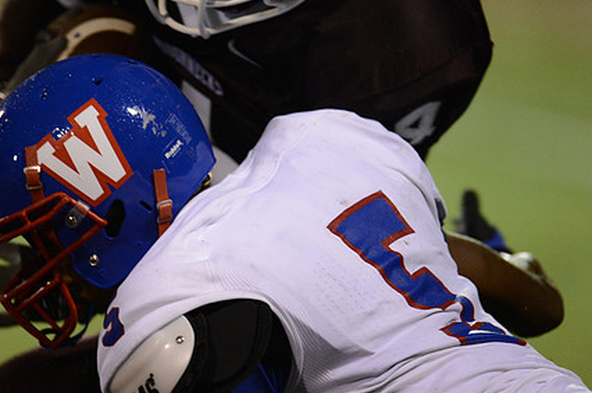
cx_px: 225
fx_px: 8952
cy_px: 214
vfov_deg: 2.5
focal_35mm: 545
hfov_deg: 3.8
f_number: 2.8
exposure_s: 1/800
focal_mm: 400
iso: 6400
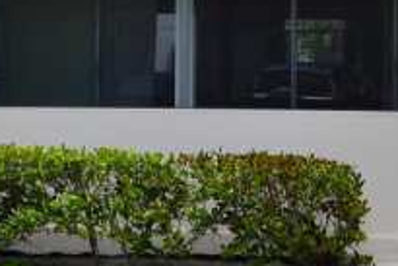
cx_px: 37
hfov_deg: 13.4
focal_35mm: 152
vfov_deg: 9.0
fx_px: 1682
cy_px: 73
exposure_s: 1/400
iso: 400
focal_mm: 26
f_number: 11
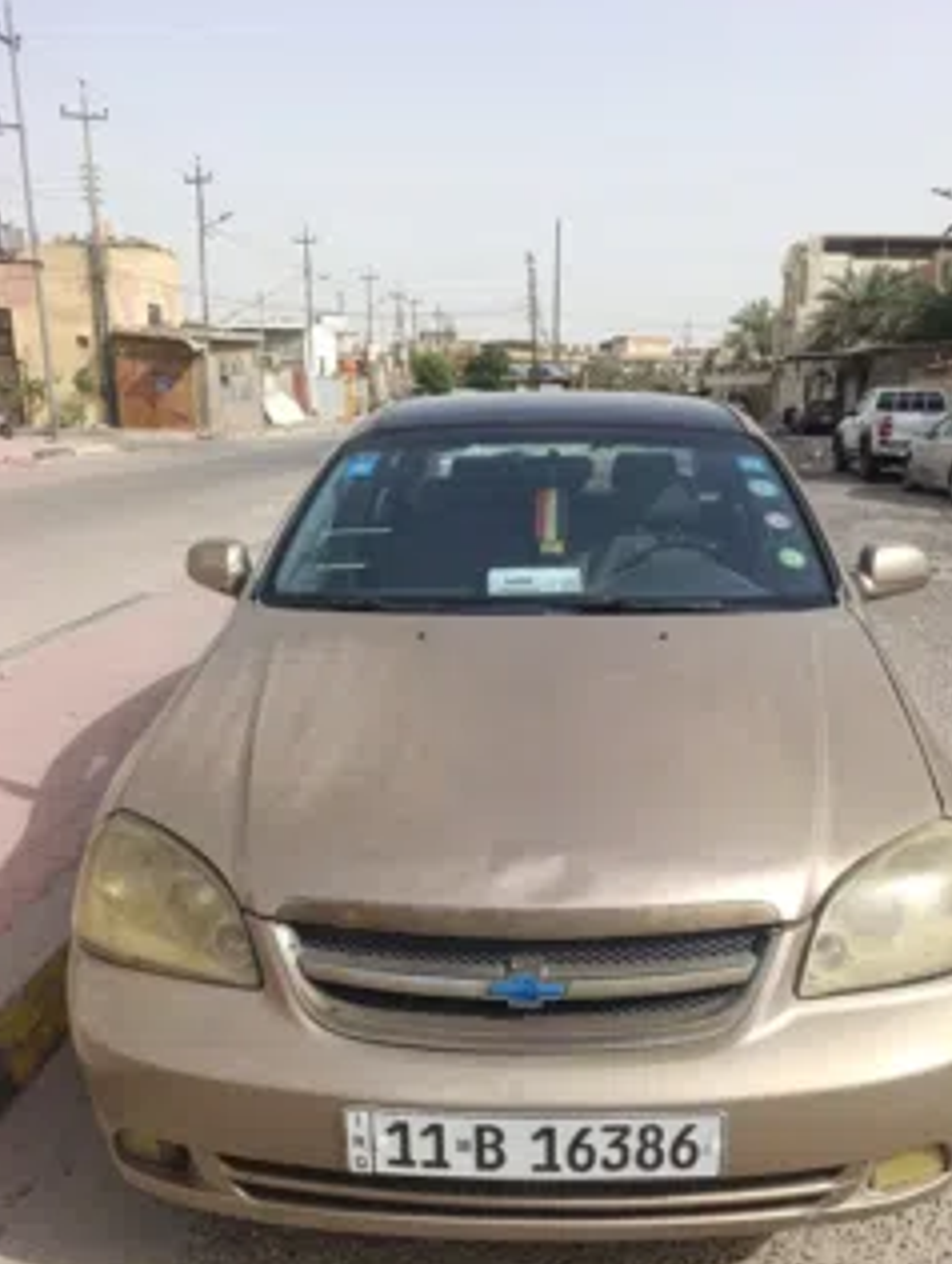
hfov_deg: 48.1
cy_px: 740
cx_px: 564
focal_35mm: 29
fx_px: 1061
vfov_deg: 61.2
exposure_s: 1/610
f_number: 1.6
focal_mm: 6.14
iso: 50
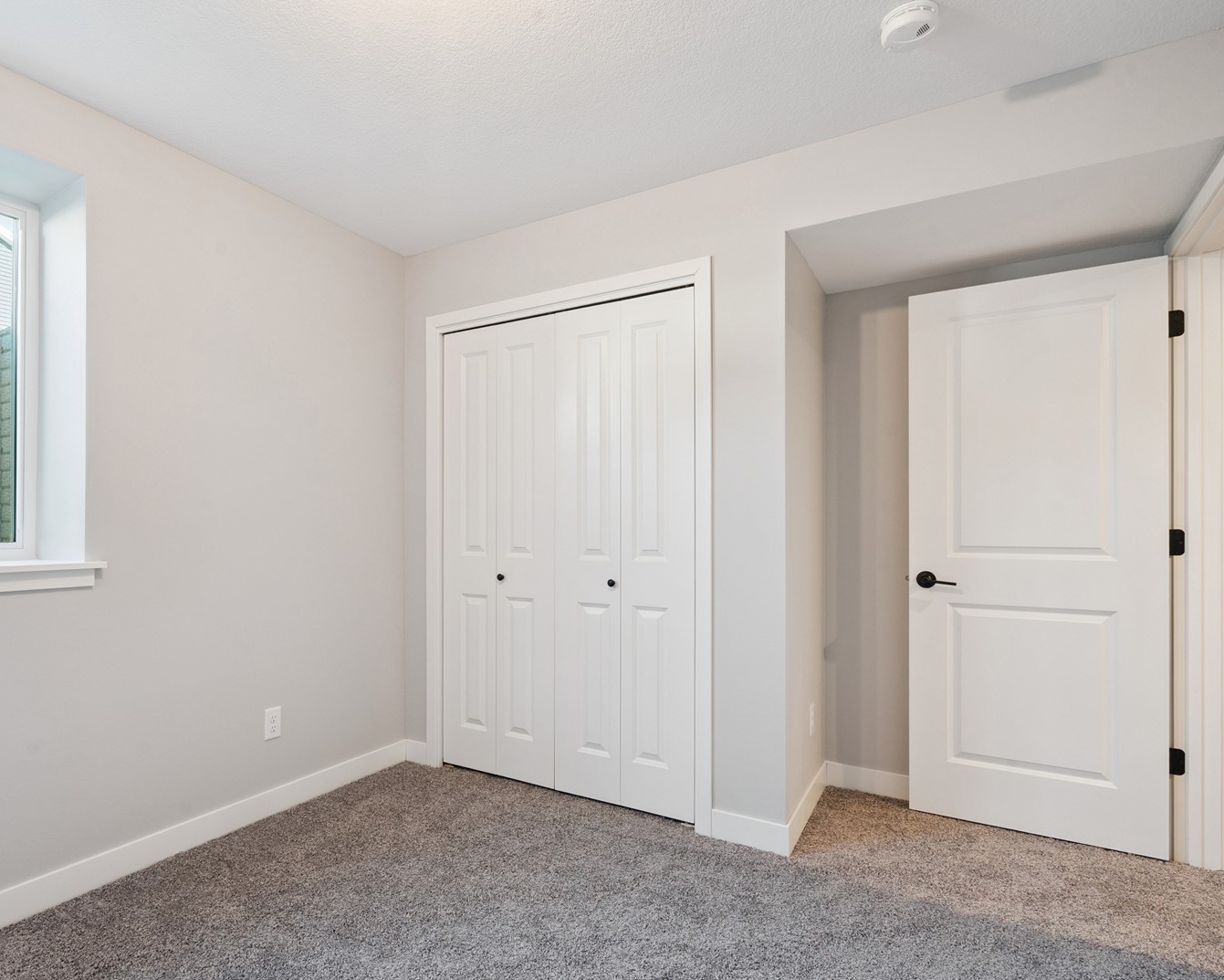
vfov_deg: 70.8
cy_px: 513
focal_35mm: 19
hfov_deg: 82.4
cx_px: 496
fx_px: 688
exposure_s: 1/3.33
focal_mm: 16
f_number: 10
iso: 400
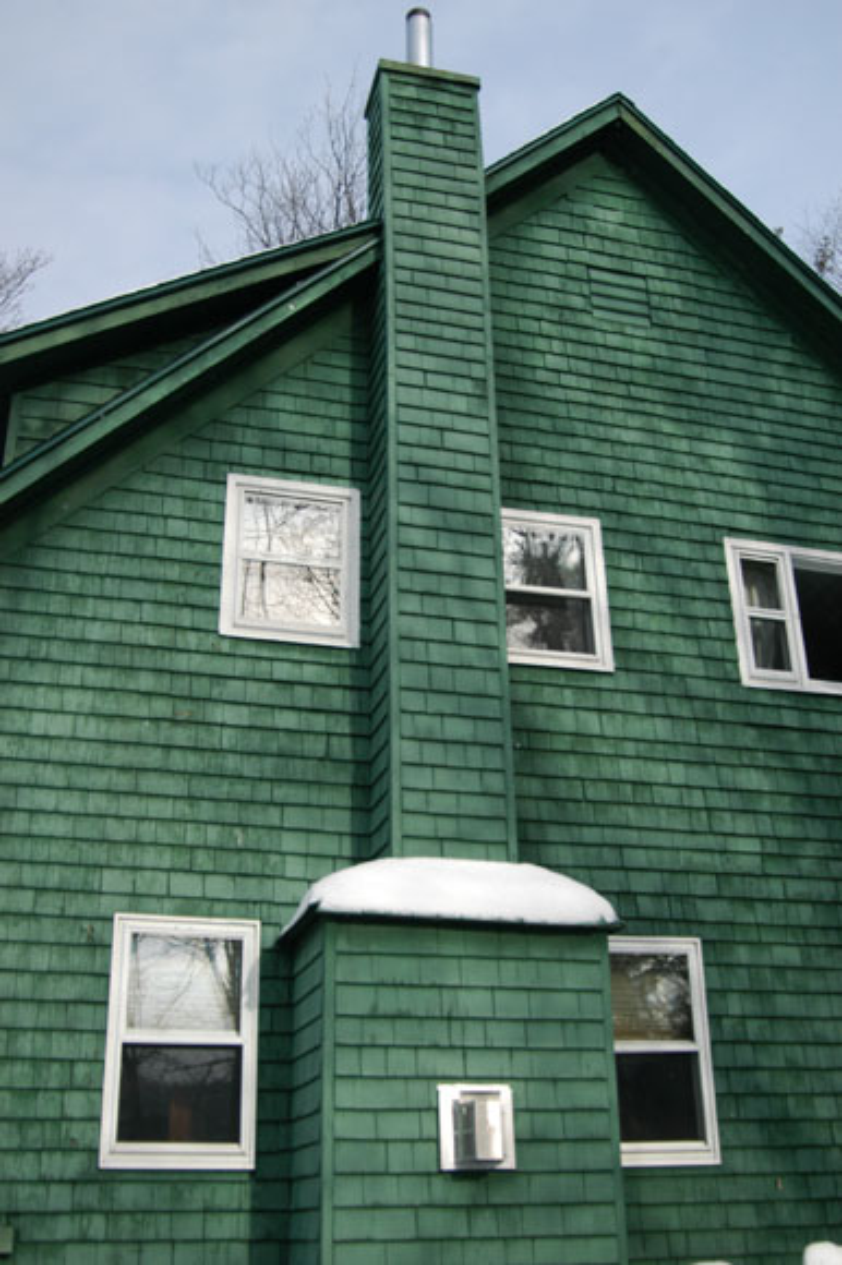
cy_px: 632
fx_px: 1264
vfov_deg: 53.2
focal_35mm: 36
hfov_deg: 36.8
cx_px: 421
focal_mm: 24
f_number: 3.5
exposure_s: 1/4000
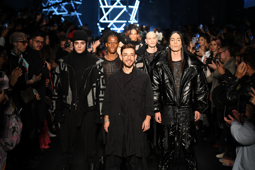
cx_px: 128
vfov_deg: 15.2
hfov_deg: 22.6
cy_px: 85
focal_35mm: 90
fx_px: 637
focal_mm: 90
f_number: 4
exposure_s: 1/400
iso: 1600
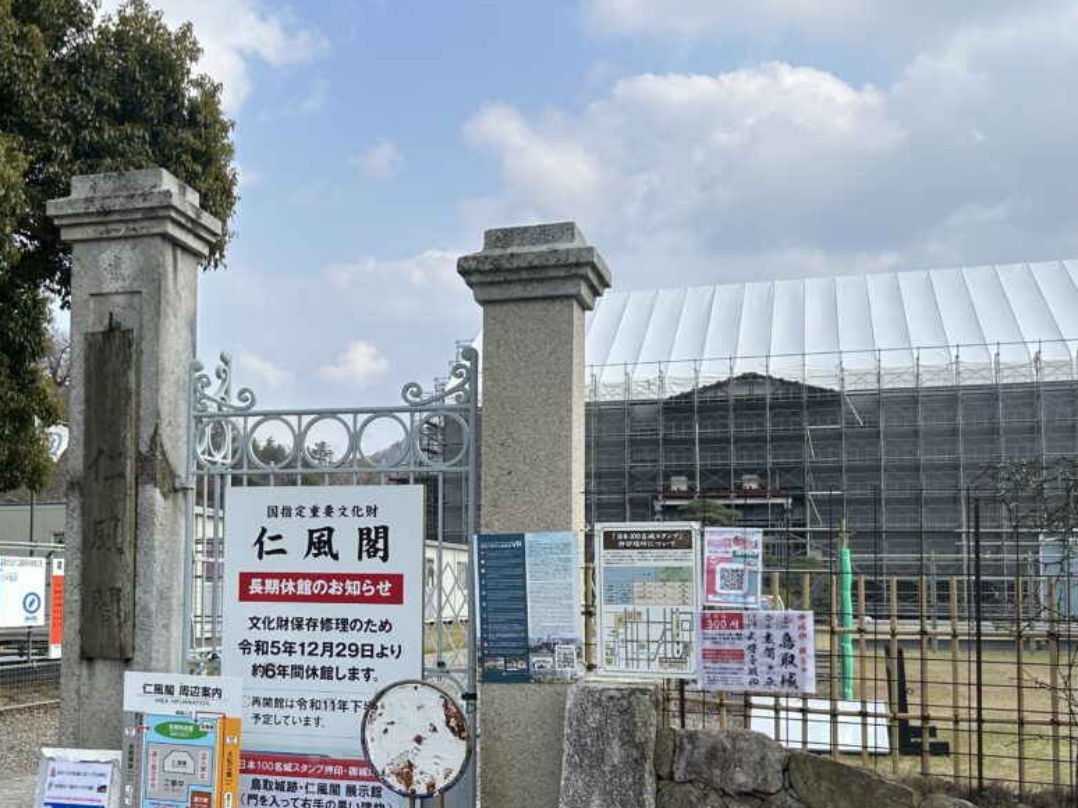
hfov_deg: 42.9
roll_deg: -0.5
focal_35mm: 43
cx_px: 309
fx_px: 1339
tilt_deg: +4.1
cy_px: 495
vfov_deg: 33.4
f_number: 1.5
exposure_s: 1/3165
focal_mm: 5.7
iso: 50
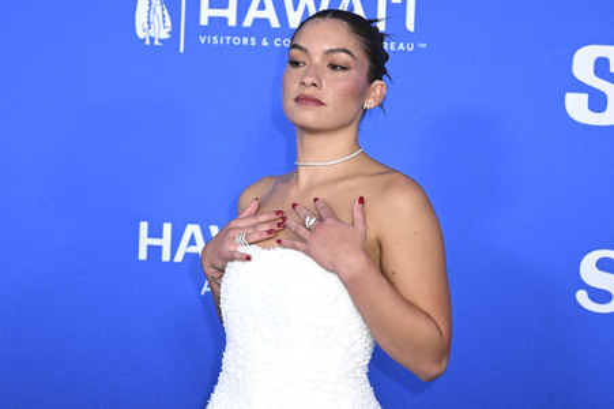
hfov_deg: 25.4
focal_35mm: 80
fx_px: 1363
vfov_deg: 17.0
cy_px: 204
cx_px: 307
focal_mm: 80
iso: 1600
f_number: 6.3
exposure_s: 1/200
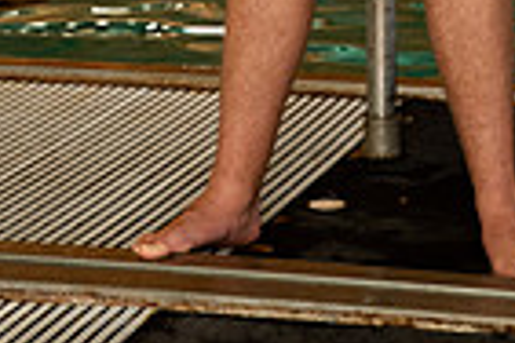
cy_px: -427
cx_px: 387
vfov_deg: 7.3
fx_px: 2560
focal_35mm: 179
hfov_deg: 11.5
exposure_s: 1/200
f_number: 5
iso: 800
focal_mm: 56
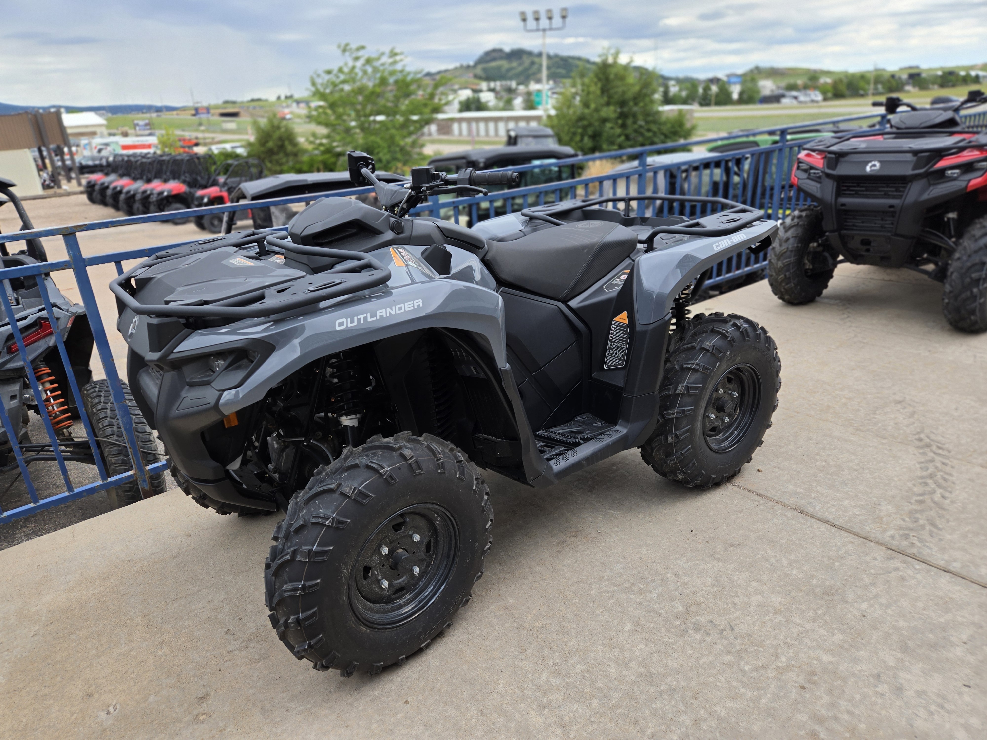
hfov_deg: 73.9
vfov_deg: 58.9
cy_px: 370
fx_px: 656
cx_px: 494
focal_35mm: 23
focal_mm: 5.4
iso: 25
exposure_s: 1/395
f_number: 1.8
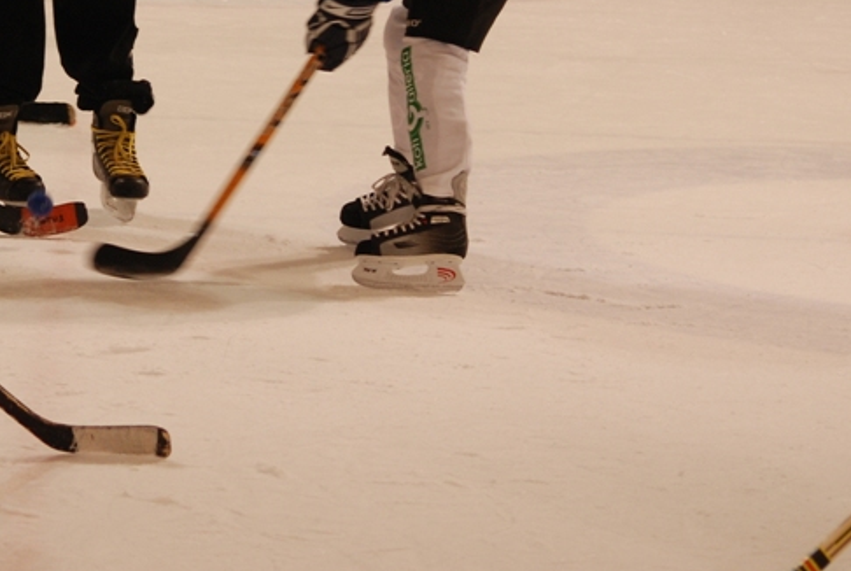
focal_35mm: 209
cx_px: 77
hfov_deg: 9.8
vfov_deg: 6.6
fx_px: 4950
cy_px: 44
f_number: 4
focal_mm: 70
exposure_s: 1/80
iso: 400
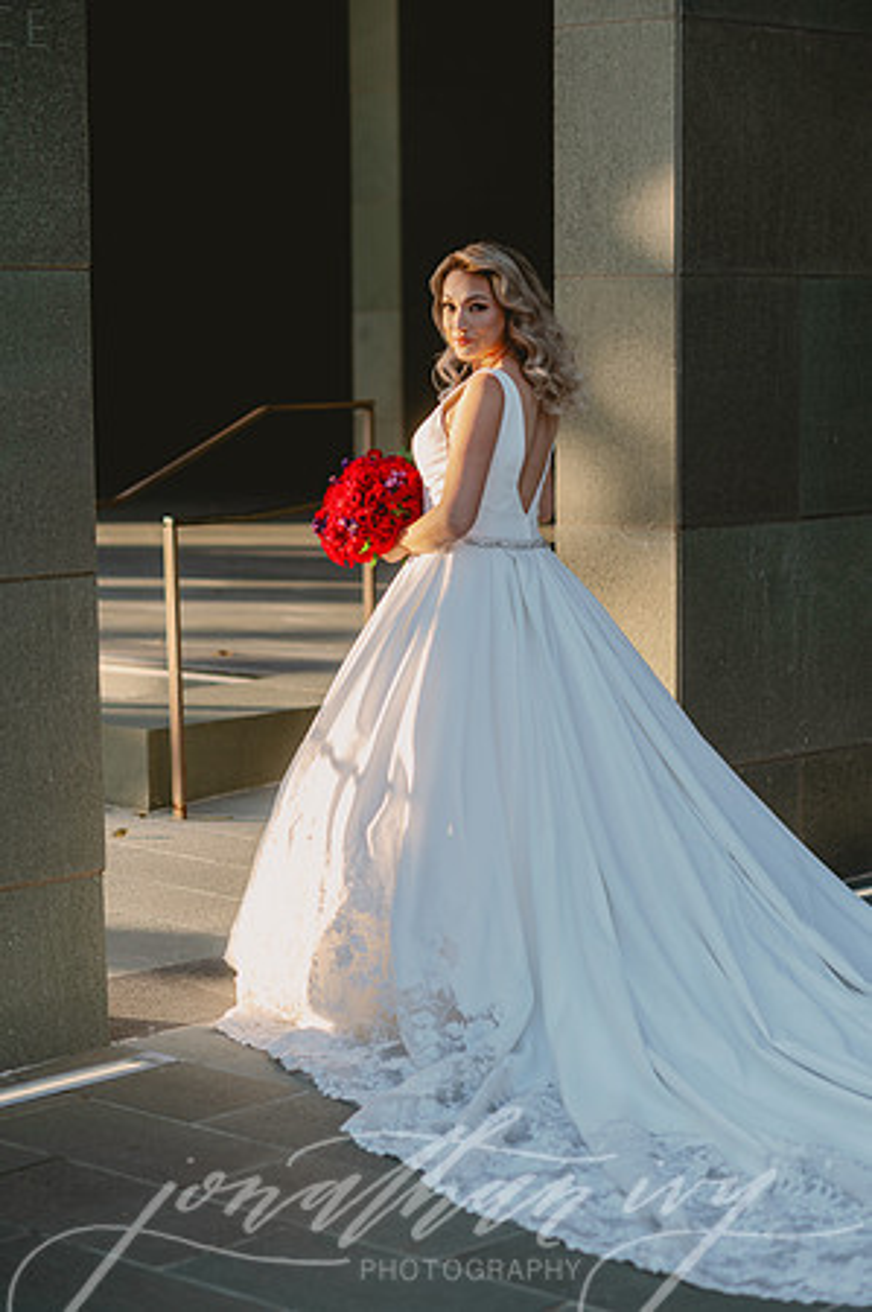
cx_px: 436
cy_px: 656
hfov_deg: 16.0
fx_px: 3095
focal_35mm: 85
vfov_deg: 23.9
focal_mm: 85
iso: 50
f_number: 2.5
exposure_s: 1/400
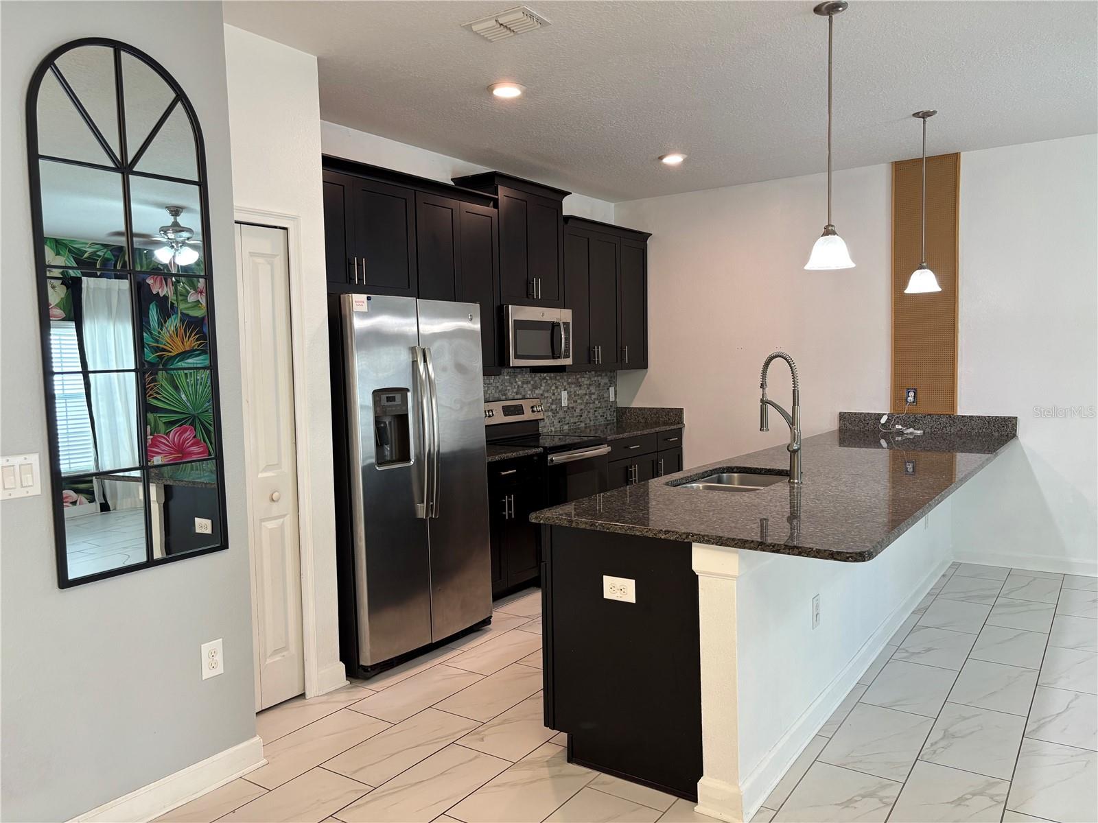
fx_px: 825
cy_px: 412
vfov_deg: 53.1
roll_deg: +1.4
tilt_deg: -2.7
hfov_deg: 67.3
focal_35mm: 26
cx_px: 549
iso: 160
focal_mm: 5.96
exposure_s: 1/60
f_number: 1.6
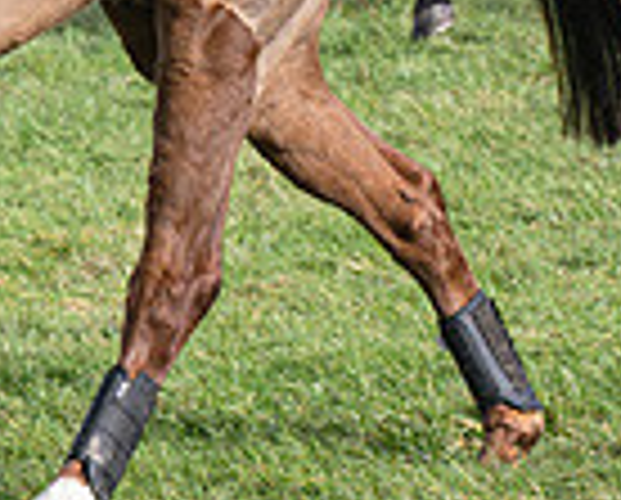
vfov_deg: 3.7
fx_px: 7625
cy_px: -22
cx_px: 94
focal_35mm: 414
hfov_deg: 4.7
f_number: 5.6
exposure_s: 1/1600
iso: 400
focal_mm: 70
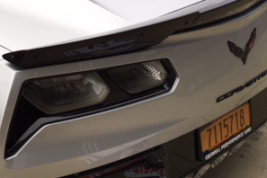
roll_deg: +2.5
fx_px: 482
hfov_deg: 28.8
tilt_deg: -26.5
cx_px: -5
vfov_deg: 20.7
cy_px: 35
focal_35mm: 65
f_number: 2.2
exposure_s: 1/243
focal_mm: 4.15
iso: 25
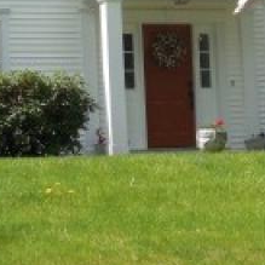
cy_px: -50
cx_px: 273
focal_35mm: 161
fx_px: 1394
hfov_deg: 10.7
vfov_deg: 10.7
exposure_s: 1/800
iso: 125
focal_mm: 7
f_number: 3.8
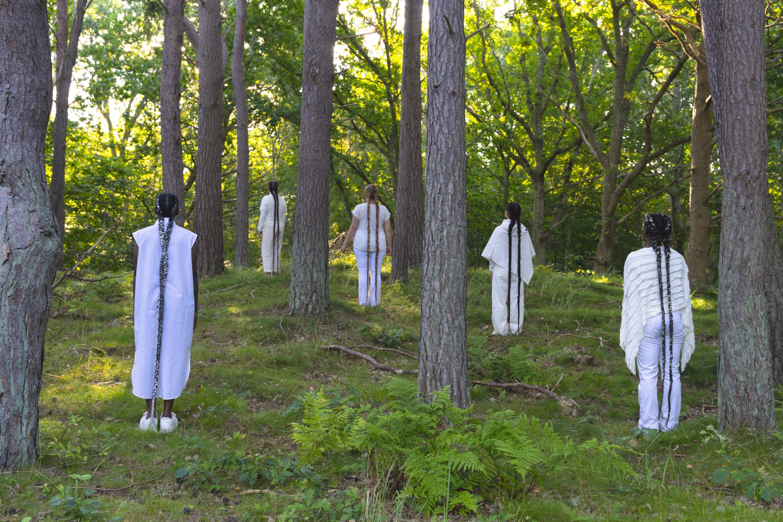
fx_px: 916
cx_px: 392
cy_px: 261
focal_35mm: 42
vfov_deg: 31.8
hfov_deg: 46.3
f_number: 5.6
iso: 1250
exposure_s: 1/200
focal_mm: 42.1
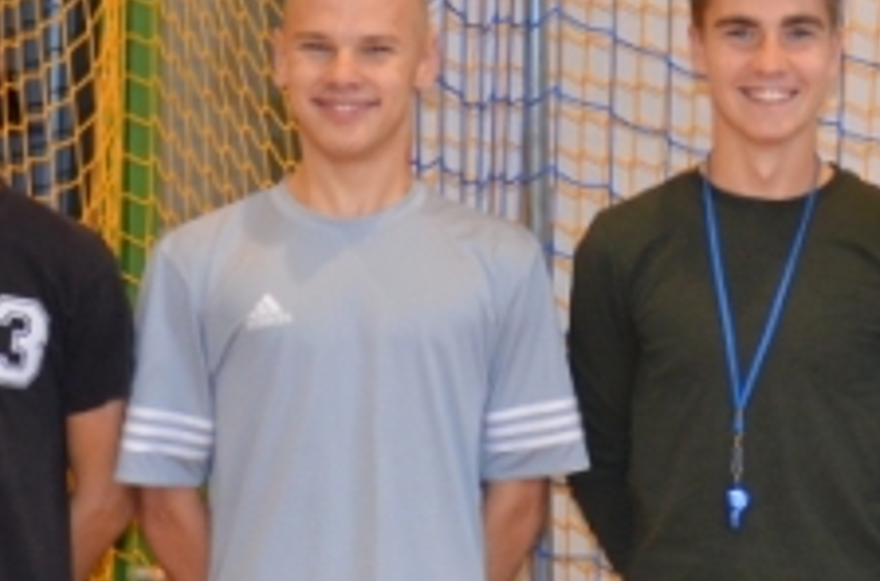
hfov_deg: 11.7
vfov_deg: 7.9
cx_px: 1112
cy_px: 491
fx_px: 4175
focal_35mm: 171
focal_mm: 25
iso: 900
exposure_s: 1/60
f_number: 4
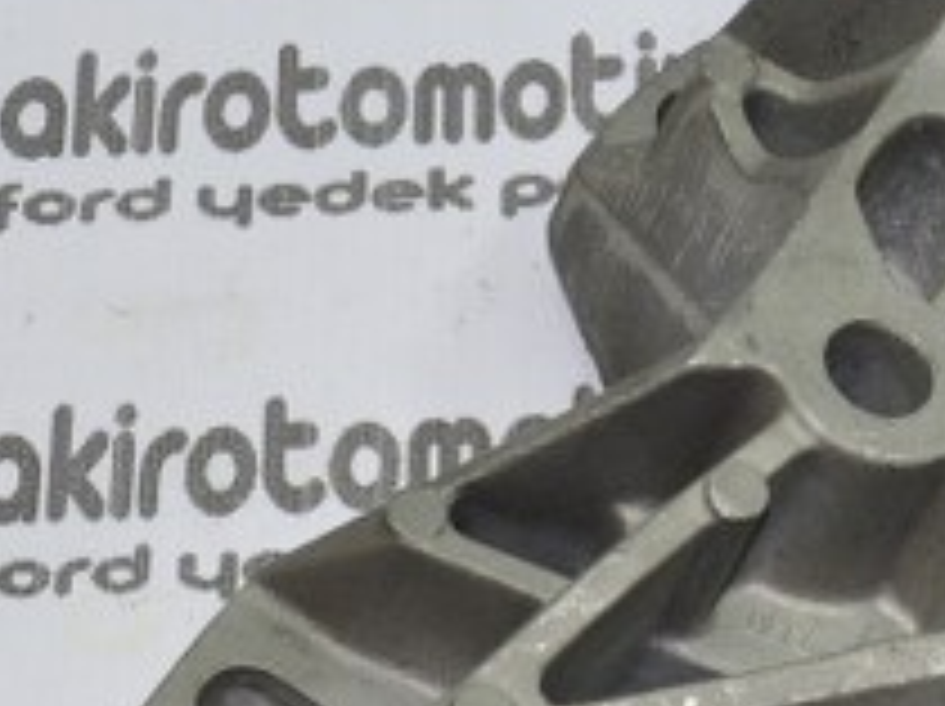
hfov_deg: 9.9
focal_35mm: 198
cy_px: 270
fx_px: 5399
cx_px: 936
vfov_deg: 7.5
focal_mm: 32
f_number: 5.6
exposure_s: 1/50
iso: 200
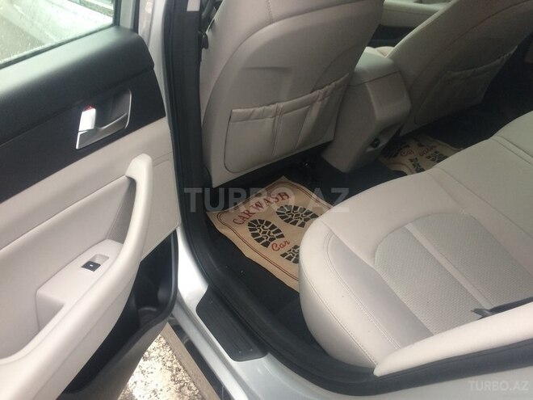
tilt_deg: -36.9
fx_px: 447
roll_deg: -1.5
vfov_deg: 48.2
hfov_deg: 61.7
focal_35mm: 29
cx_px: 266
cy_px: 200
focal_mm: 4.15
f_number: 2.2
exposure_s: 1/33
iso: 100
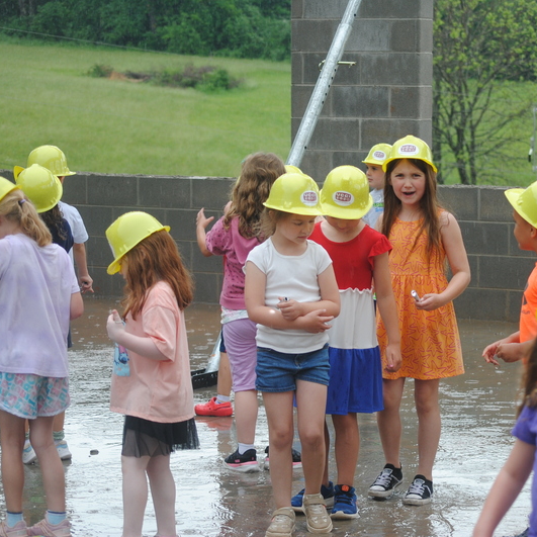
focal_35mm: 127
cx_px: 376
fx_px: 2229
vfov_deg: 13.7
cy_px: 271
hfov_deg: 13.7
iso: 200
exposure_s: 1/250
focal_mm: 66
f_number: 4.2
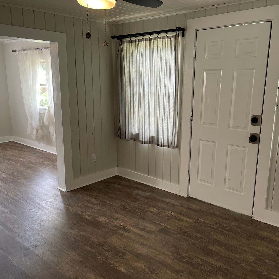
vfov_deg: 52.5
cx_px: 144
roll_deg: -0.3
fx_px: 283
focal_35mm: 31
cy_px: 139
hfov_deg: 52.5
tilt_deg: -11.9
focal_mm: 4.2
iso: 125
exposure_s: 1/120
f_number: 1.6
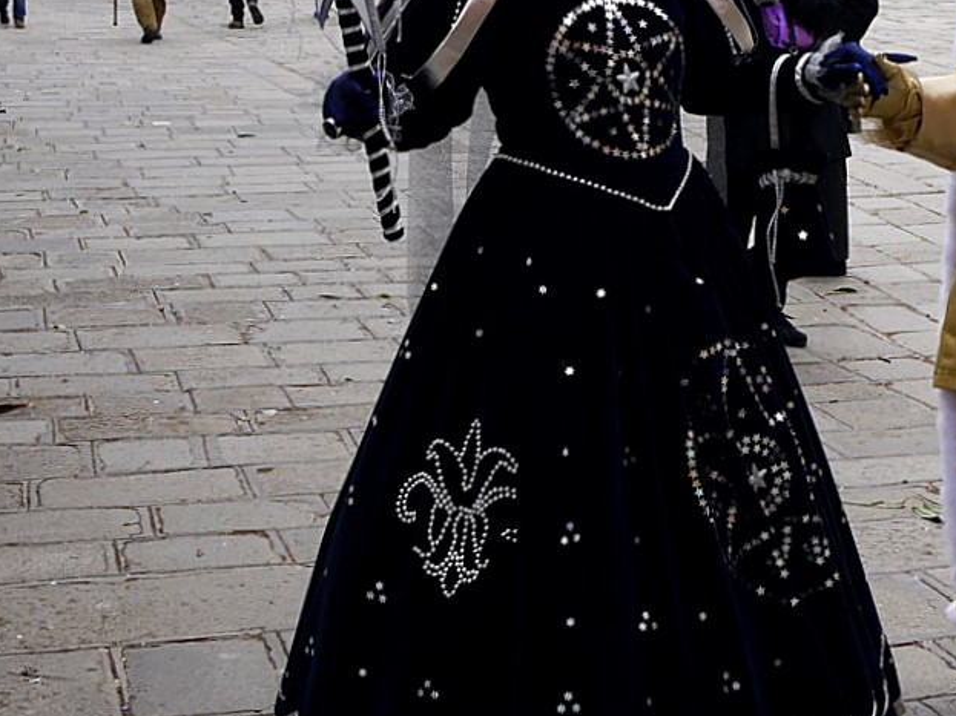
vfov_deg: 19.8
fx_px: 2043
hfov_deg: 25.3
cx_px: 901
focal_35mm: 74
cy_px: 236
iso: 100
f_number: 6.3
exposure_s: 1/125
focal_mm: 18
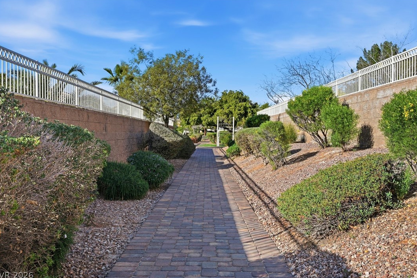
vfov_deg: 35.9
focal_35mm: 37
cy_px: 139
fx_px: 428
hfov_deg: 51.9
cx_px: 206
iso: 64
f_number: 10
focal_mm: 24
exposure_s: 1/400
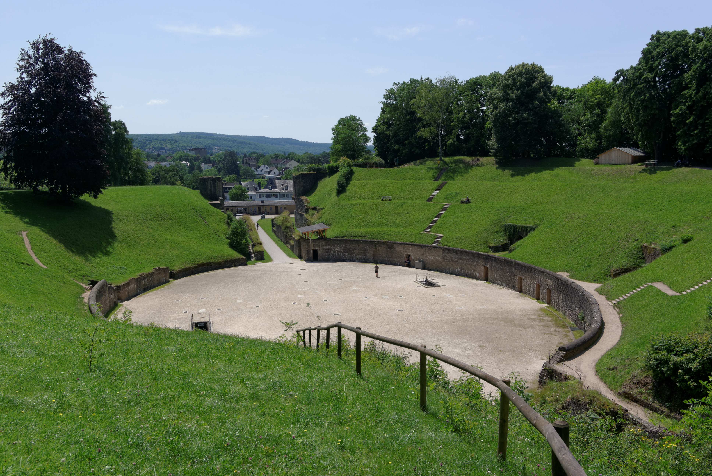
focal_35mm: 32
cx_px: 356
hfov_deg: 59.4
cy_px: 238
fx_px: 624
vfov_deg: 41.8
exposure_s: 1/180
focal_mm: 21
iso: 100
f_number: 11
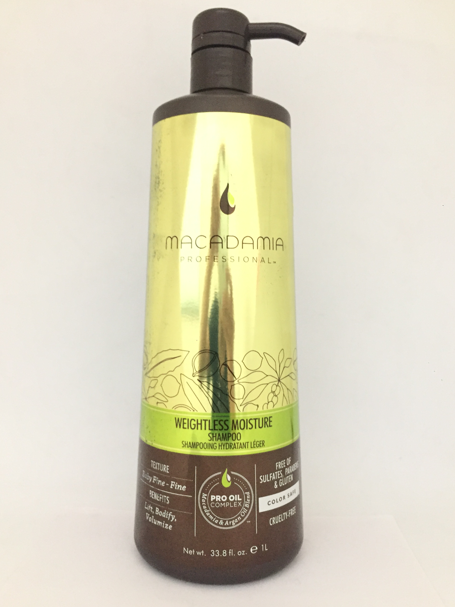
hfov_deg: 46.8
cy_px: 304
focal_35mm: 30
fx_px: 526
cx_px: 226
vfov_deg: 60.0
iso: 250
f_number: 2.2
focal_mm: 4.15
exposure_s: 1/17
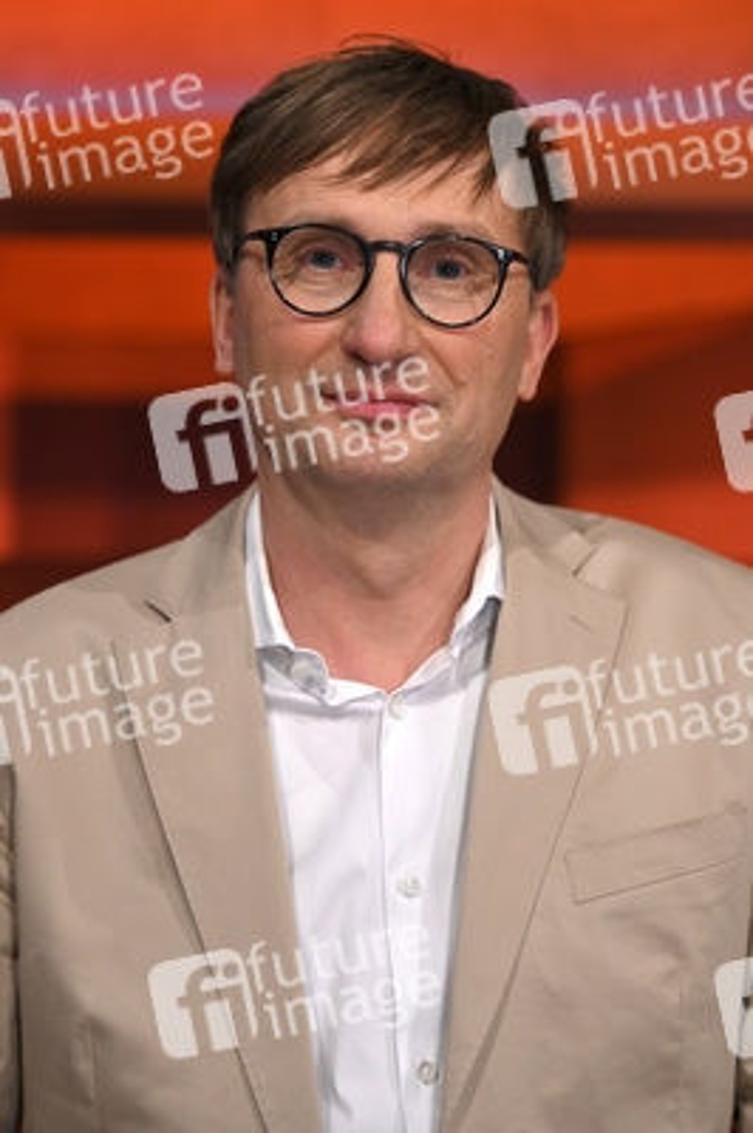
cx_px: 376
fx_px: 1854
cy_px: 566
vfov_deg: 34.0
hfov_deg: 23.0
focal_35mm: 59
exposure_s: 1/200
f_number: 2.8
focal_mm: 59
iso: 400
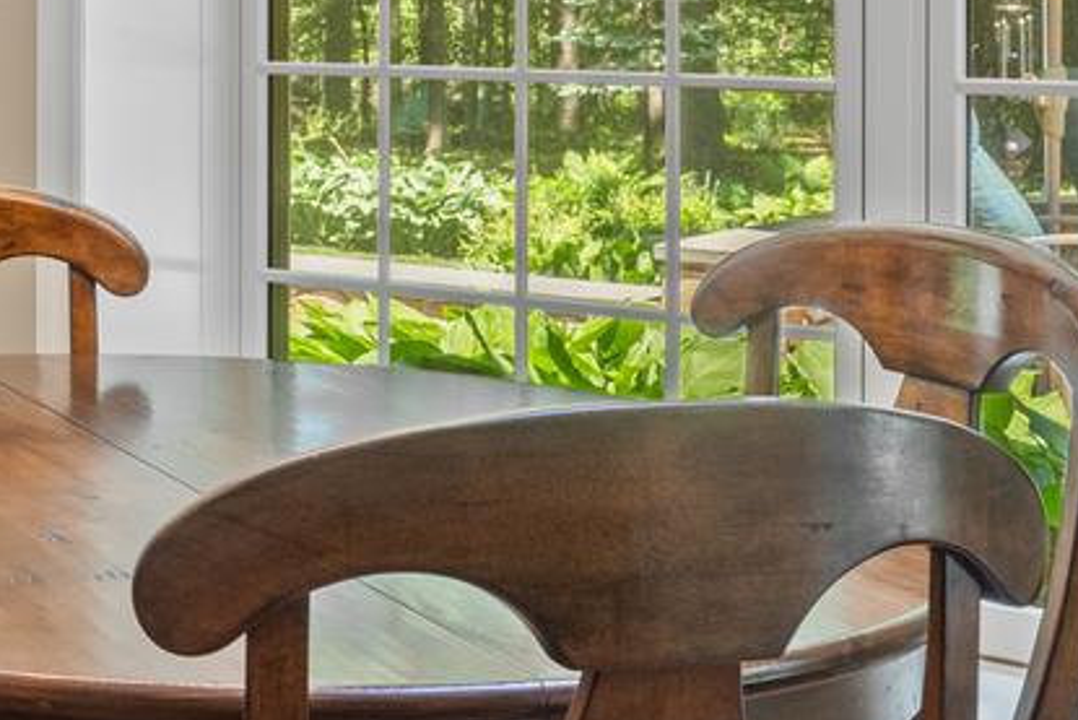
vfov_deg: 17.4
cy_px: -14
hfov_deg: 23.3
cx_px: -343
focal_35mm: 76
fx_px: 2290
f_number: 7.1
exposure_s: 1/8
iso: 400
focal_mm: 15.5
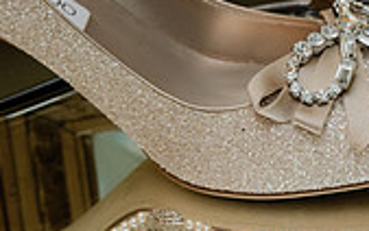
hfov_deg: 10.2
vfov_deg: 6.6
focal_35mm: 199
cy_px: 284
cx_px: 559
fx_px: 2003
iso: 1250
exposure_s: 1/200
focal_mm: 57
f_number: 11
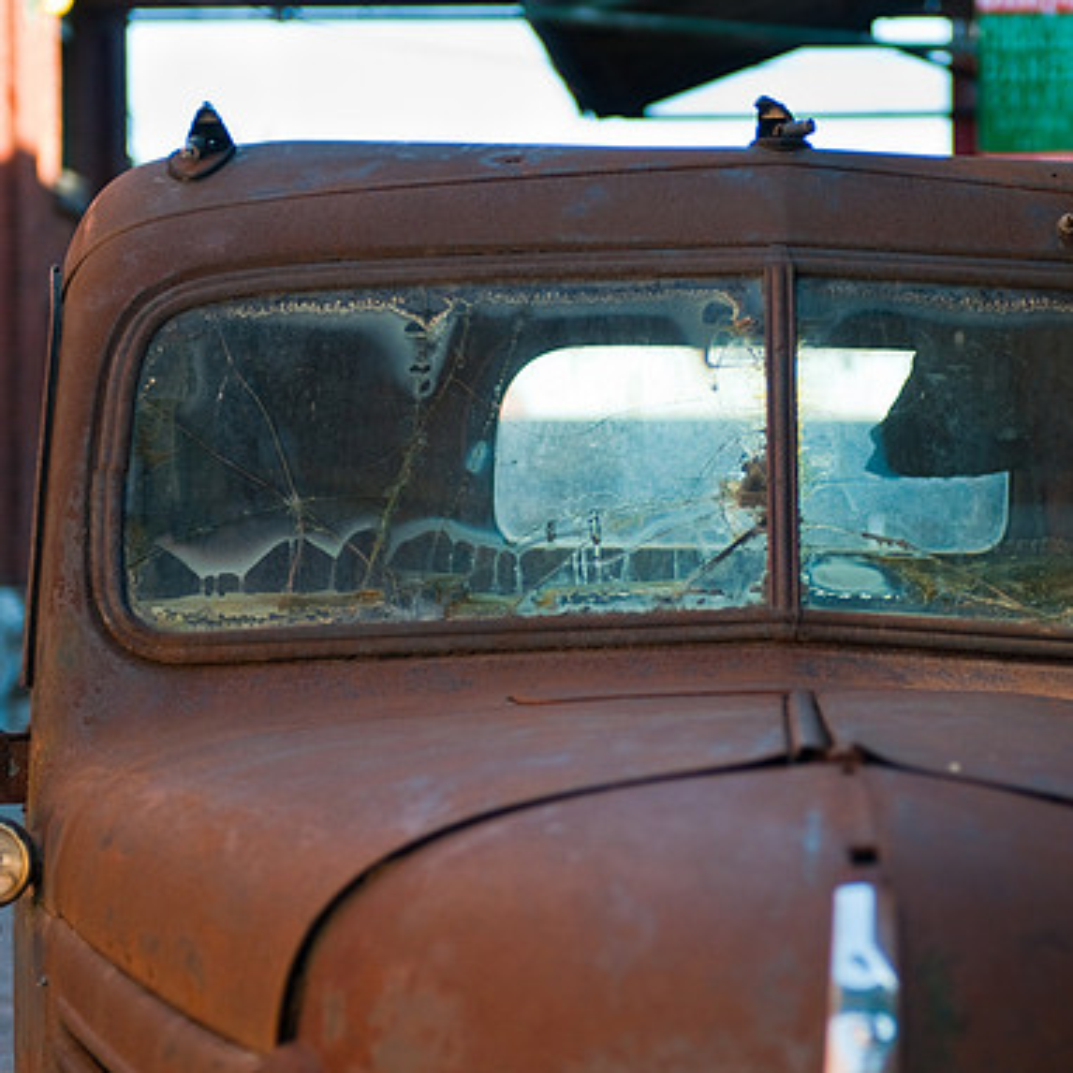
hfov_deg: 15.5
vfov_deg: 15.6
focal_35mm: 112
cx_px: 770
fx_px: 3928
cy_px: 538
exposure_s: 1/400
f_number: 2.8
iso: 200
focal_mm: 58
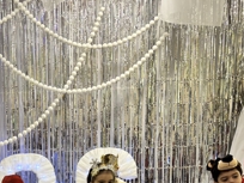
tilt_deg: -13.8
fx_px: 599
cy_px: 252
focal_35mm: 85
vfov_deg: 16.2
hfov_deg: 21.9
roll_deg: +3.5
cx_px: -15
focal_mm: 5.96
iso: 160
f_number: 1.6
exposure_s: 1/50
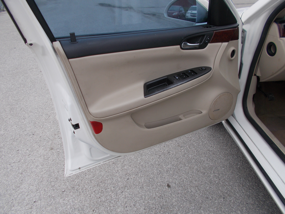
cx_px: 142
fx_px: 214
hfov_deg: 67.3
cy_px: 107
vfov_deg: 53.1
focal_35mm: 26
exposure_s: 1/250
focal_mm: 4.6
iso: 80
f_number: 3.2
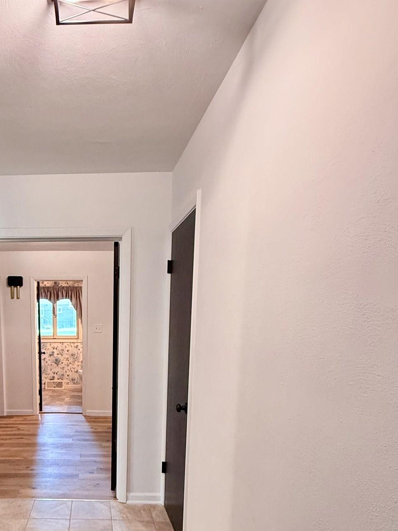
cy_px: 386
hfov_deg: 51.5
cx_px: 80
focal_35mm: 25
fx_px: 383
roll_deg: -0.4
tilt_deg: -8.8
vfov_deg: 65.9
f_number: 2.2
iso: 400
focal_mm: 2.22
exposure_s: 1/60
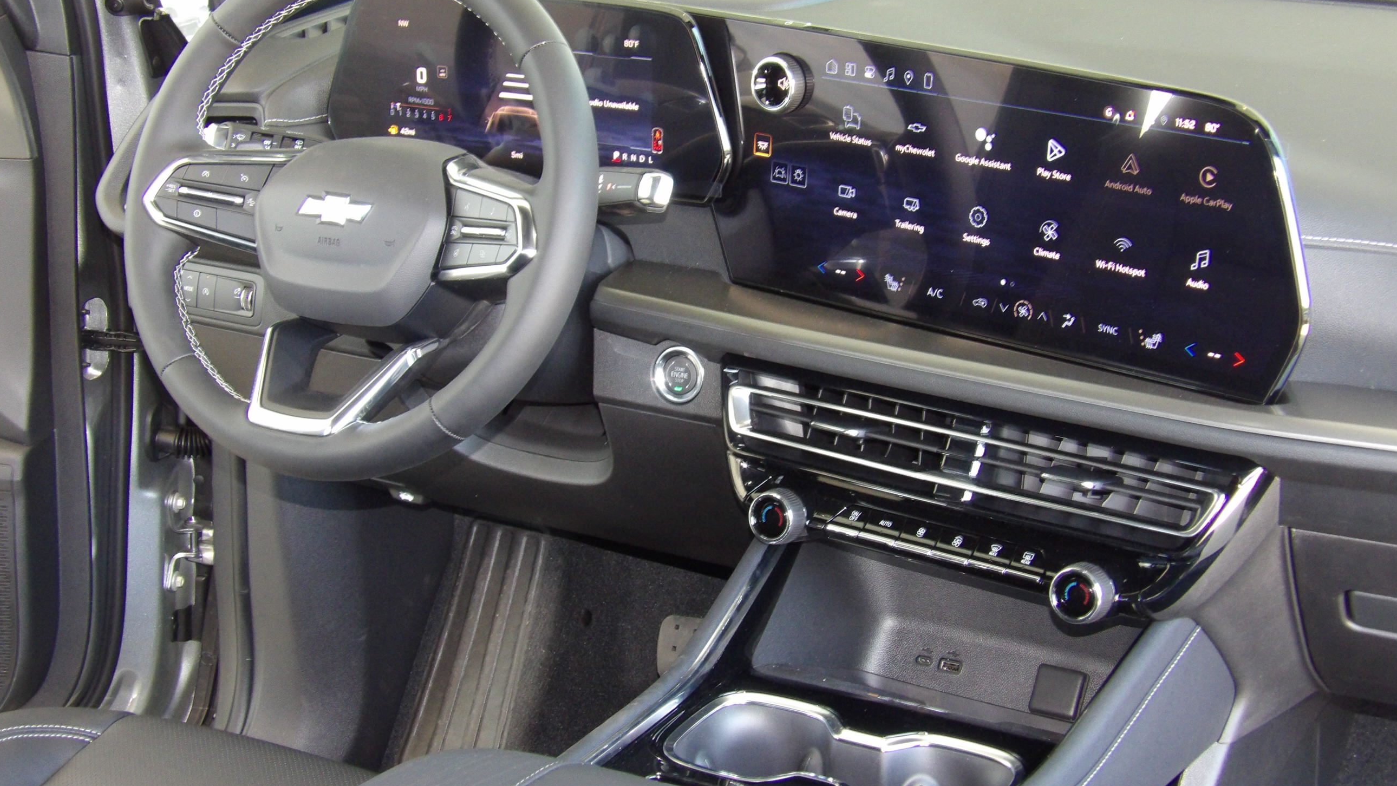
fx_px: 2149
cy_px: 392
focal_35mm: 58
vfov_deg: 20.7
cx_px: 699
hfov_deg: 36.0
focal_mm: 9.5
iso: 394
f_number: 3.9
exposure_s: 1/32
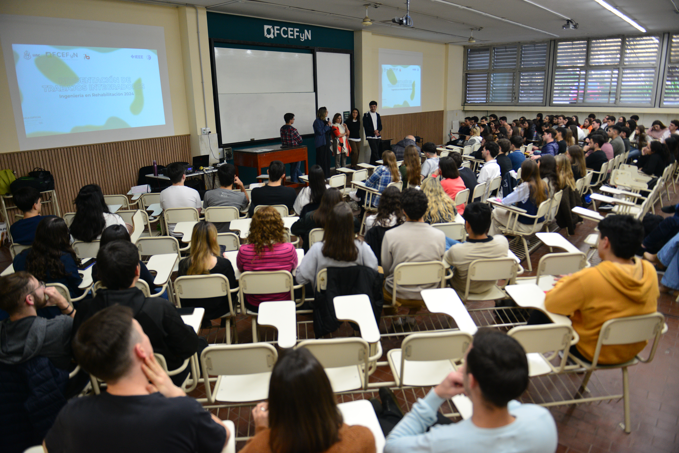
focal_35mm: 24
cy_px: 226
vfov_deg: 53.2
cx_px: 340
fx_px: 453
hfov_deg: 73.7
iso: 1250
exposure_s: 1/200
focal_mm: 24
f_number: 2.8
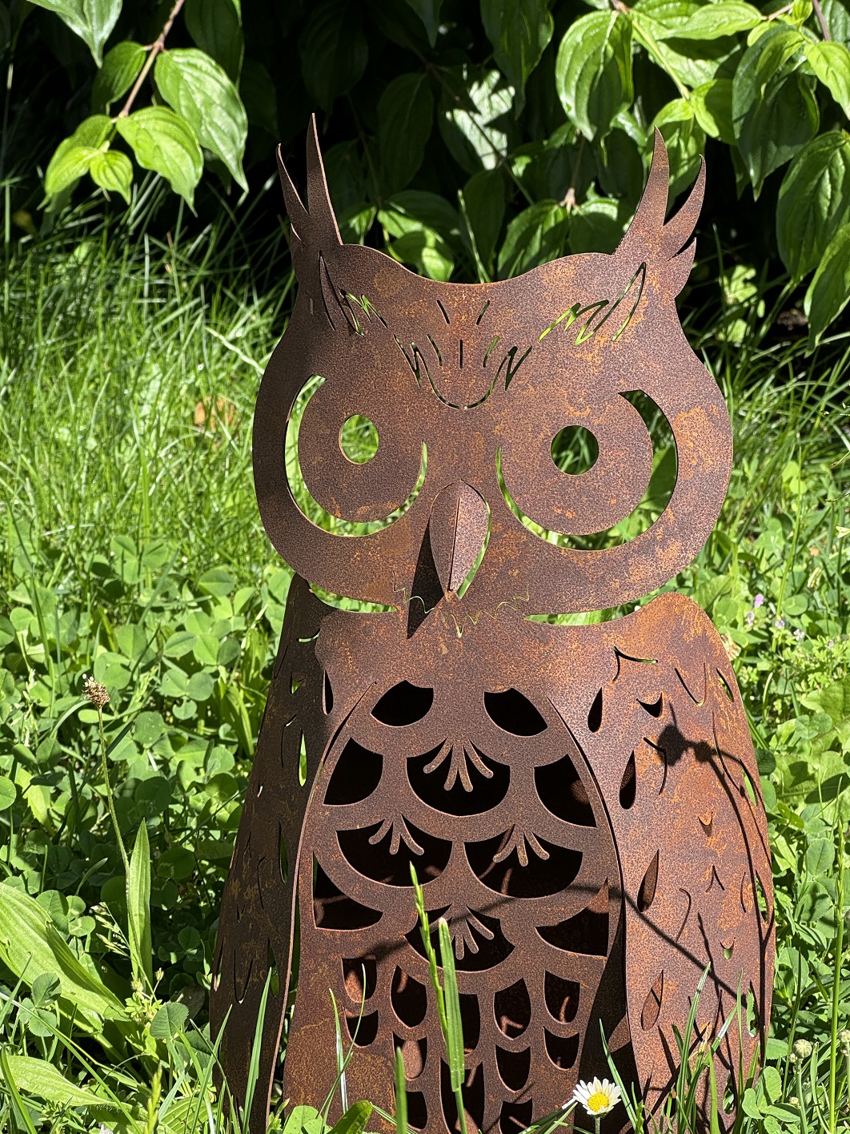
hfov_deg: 17.0
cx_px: 475
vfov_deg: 22.5
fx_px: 2848
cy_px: 640
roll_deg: -1.2
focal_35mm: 87
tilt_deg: -17.9
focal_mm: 9
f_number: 2.8
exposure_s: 1/256
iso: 25
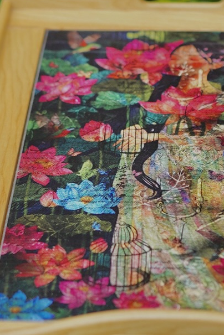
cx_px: 166
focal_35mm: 139
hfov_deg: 9.9
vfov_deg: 14.7
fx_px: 1296
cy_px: 95
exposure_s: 1/160
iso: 200
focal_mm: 35
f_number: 2
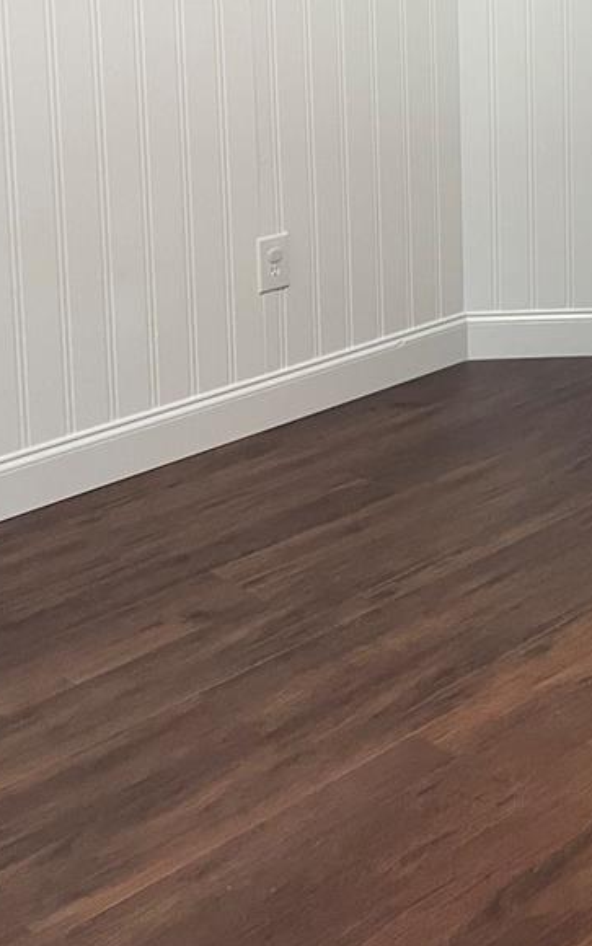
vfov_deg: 33.2
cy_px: 38
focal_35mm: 57
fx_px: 1470
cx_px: 607
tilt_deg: -7.1
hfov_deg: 21.9
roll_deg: +1.3
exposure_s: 1/60
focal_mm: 4.2
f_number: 1.6
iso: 400
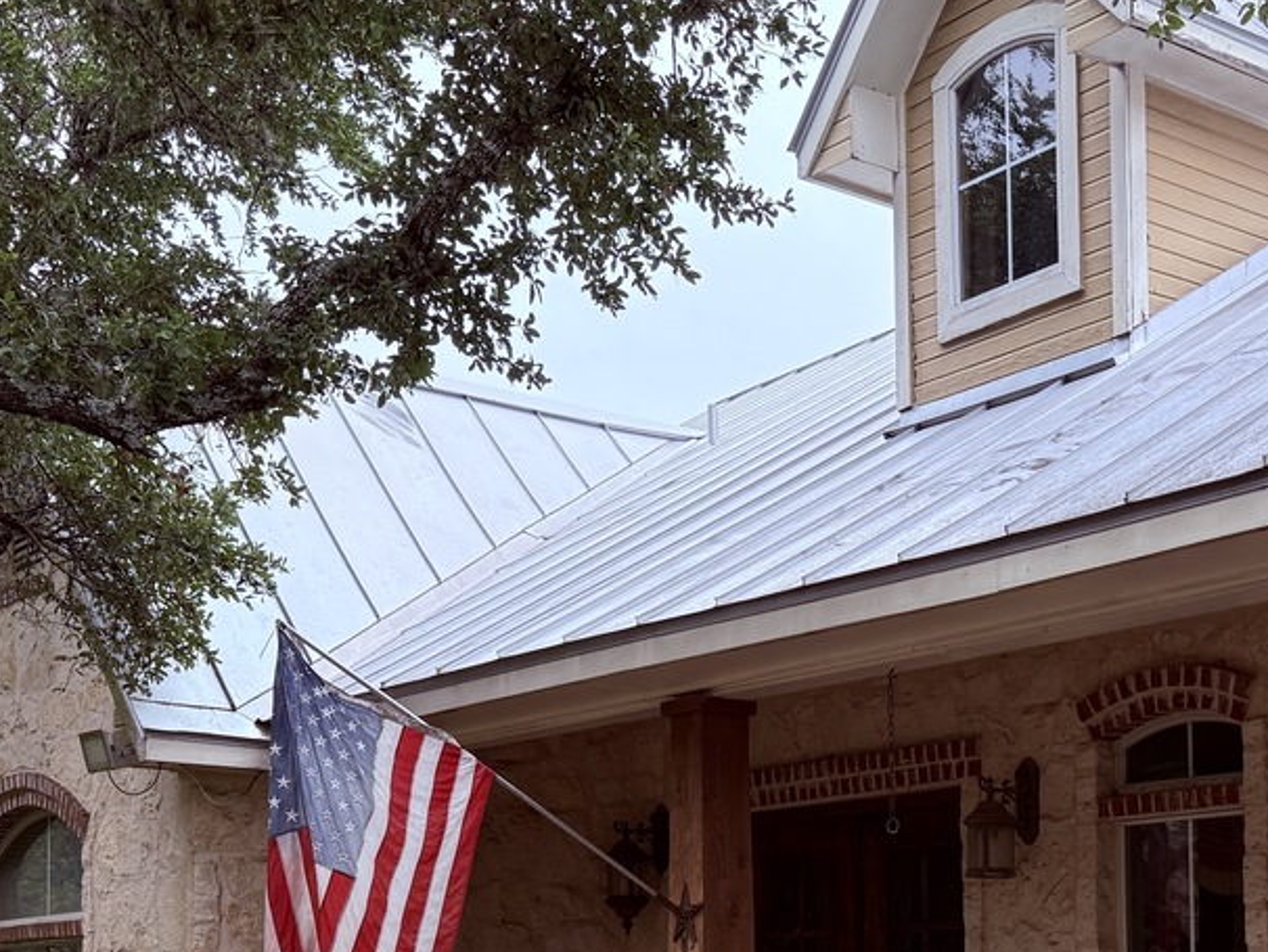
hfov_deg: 32.7
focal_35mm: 57
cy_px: 904
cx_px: 1032
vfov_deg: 24.7
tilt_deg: +2.7
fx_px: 2089
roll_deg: +0.5
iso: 100
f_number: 1.78
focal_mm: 6.76
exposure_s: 1/1361
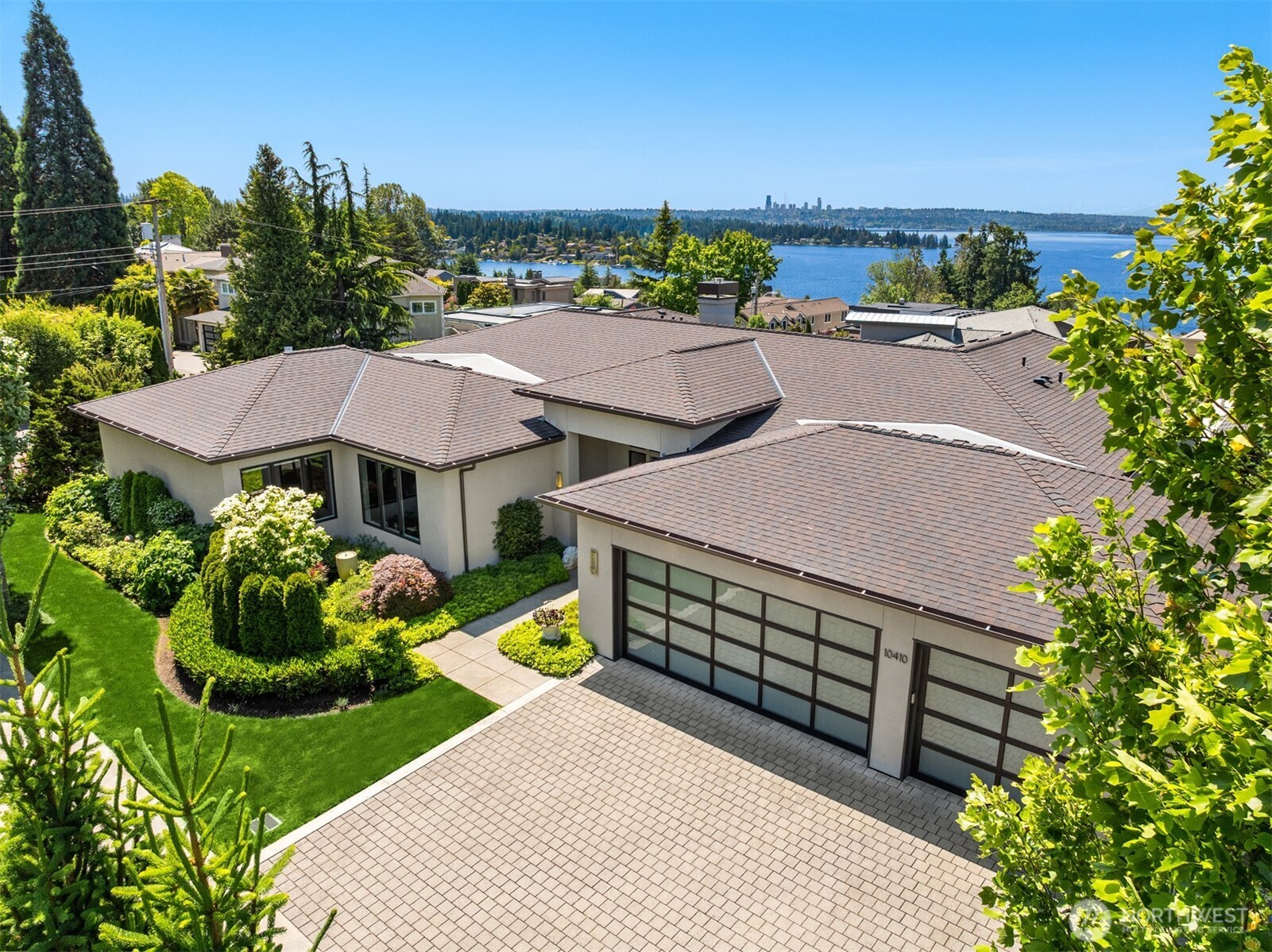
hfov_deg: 71.6
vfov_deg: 56.7
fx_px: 881
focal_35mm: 24
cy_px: 476
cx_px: 636
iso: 200
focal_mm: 12.29
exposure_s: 1/2000
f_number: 2.8
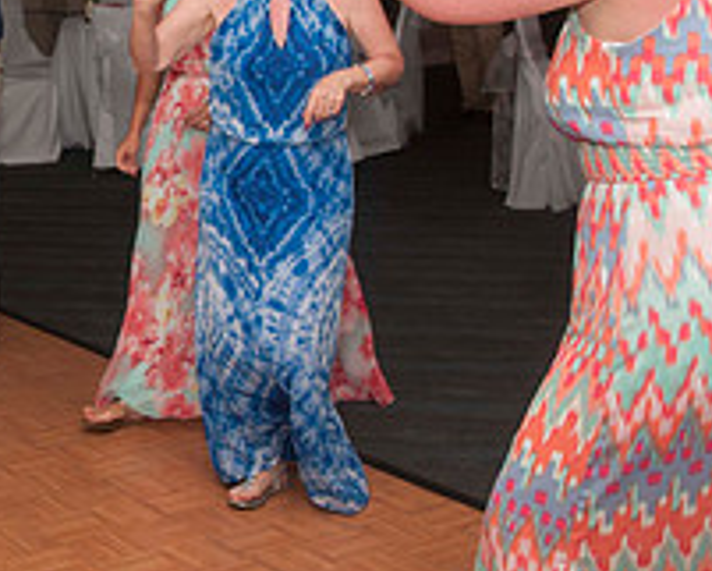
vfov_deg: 20.9
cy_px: 172
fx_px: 1539
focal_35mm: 73
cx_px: 43
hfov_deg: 25.1
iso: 400
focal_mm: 18
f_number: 5.6
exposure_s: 1/60
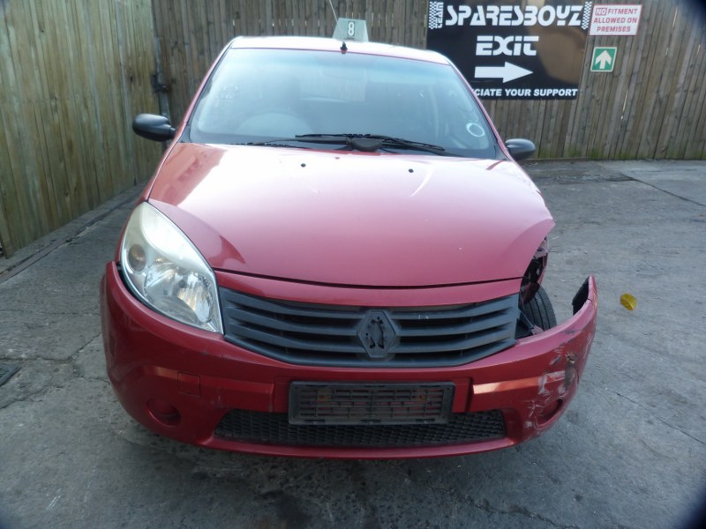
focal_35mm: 25
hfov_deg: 69.4
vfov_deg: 54.9
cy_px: 264
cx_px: 353
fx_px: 510
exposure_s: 1/100
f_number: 2.8
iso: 80
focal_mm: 4.5
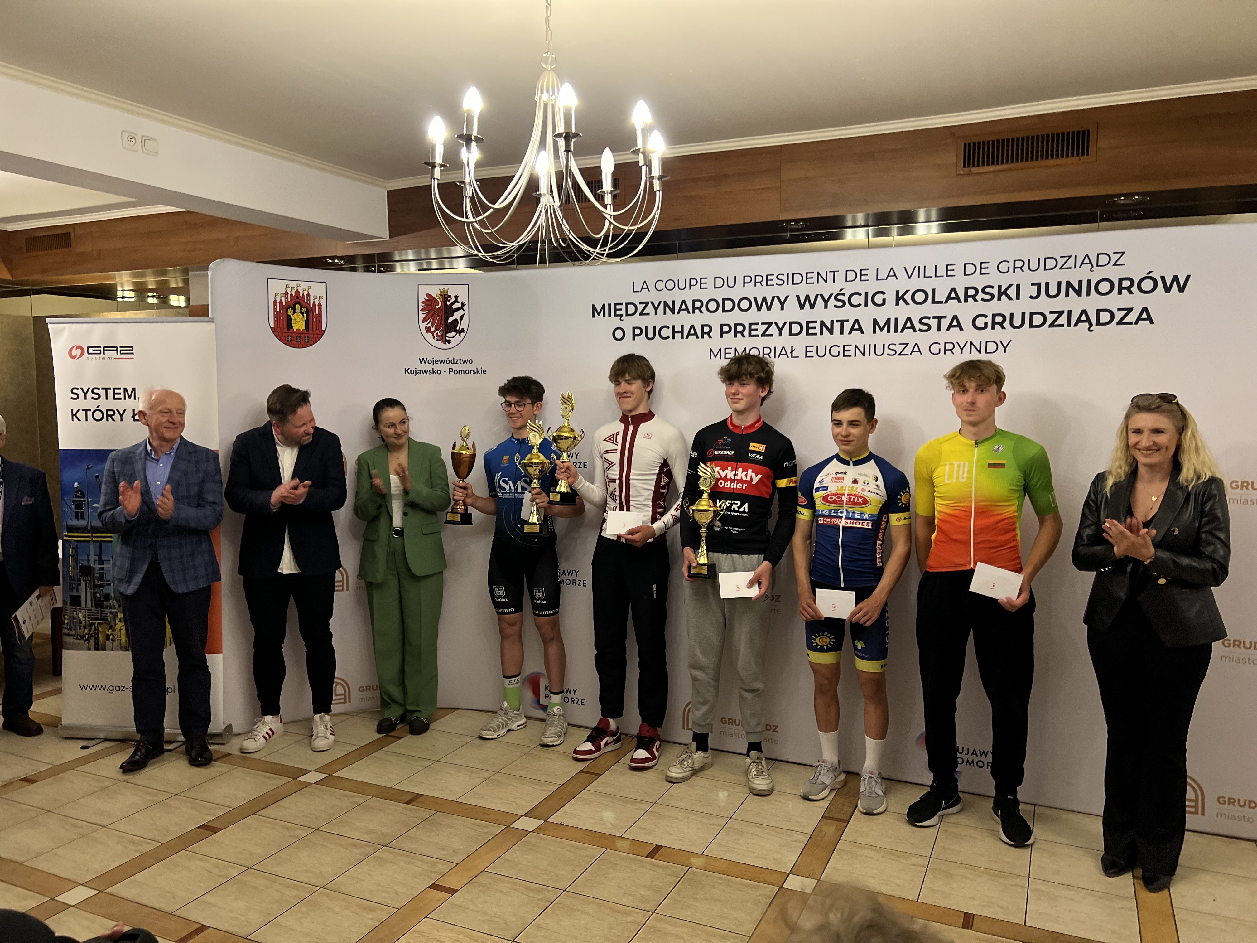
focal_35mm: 26
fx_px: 944
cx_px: 628
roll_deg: -0.5
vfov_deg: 53.1
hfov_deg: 67.3
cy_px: 472
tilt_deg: -6.0
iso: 320
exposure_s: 1/50
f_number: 1.5
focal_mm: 5.7
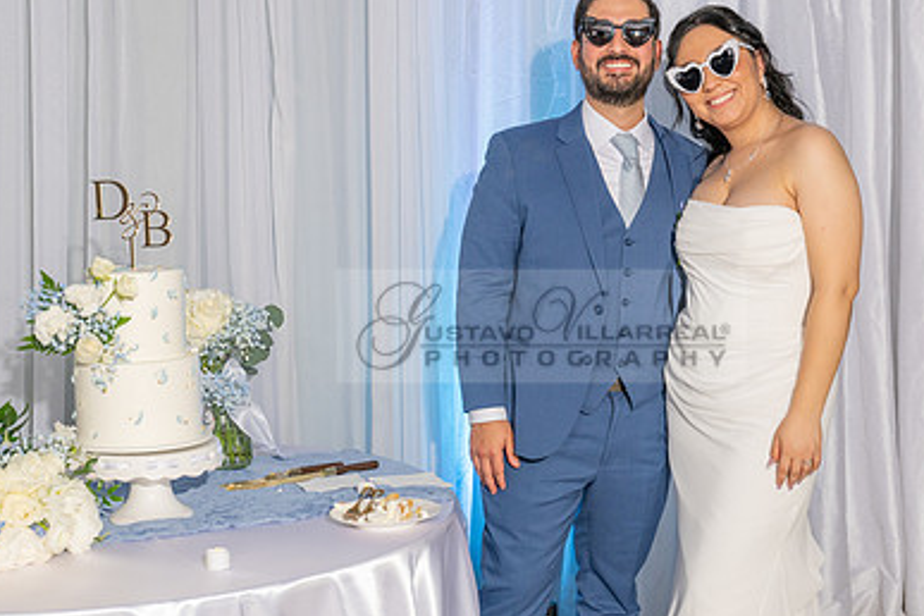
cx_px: 544
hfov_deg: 35.0
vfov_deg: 23.8
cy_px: 326
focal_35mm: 57
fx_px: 1463
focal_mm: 38
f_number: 5.6
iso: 800
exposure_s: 1/160
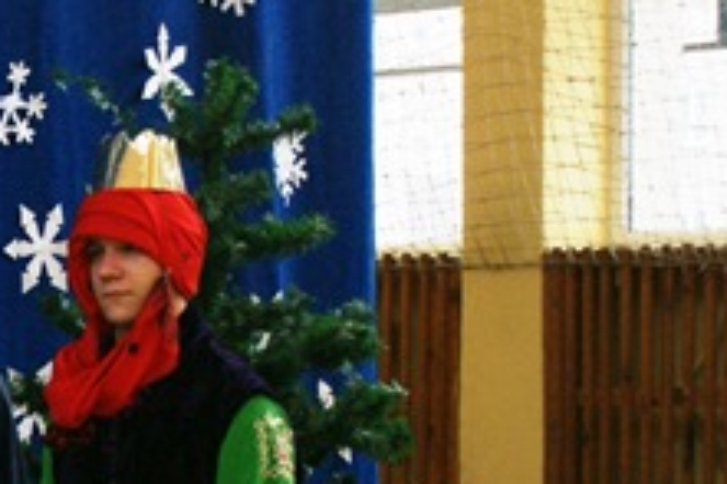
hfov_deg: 13.0
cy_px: 543
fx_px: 3076
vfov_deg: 8.9
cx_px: -201
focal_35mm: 152
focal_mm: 35
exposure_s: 1/60
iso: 400
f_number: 5.6
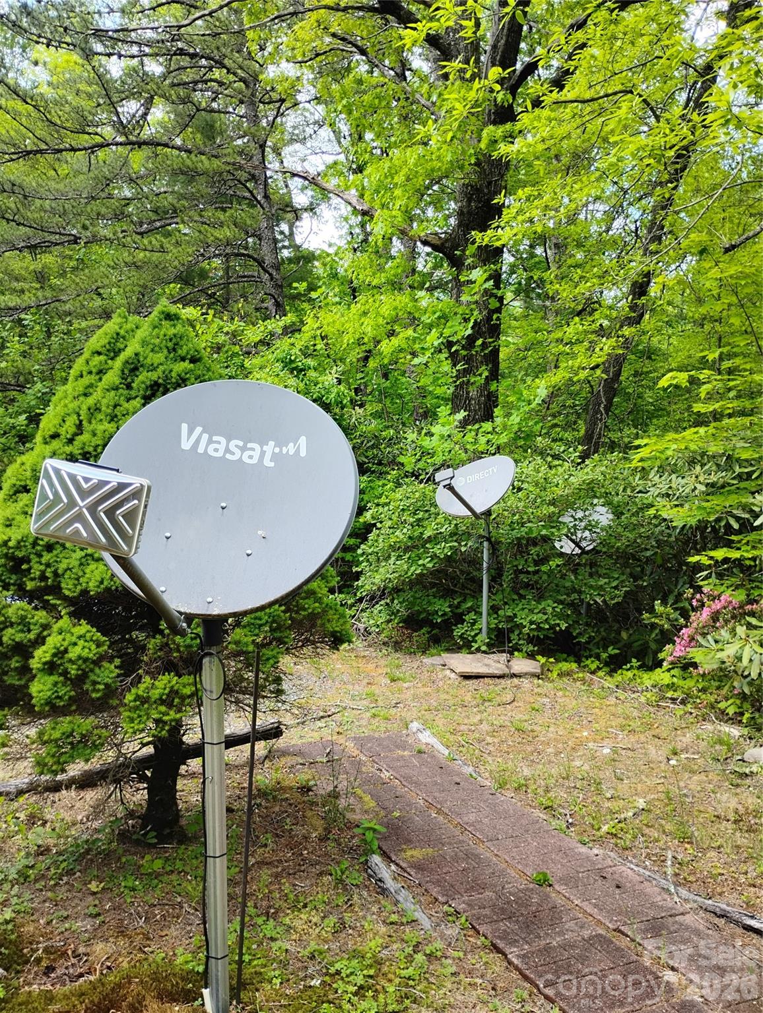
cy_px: 506
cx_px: 382
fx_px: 821
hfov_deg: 49.8
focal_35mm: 28
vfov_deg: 63.4
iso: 164
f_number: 1.8
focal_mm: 4.26
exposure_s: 1/126
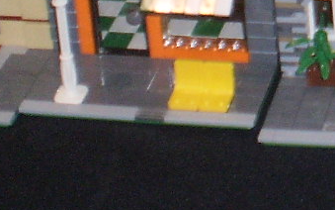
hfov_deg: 10.7
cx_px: 665
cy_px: -253
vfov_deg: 7.0
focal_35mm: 180
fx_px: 1644
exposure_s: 1/30
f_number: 3.1
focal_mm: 6.3
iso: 125
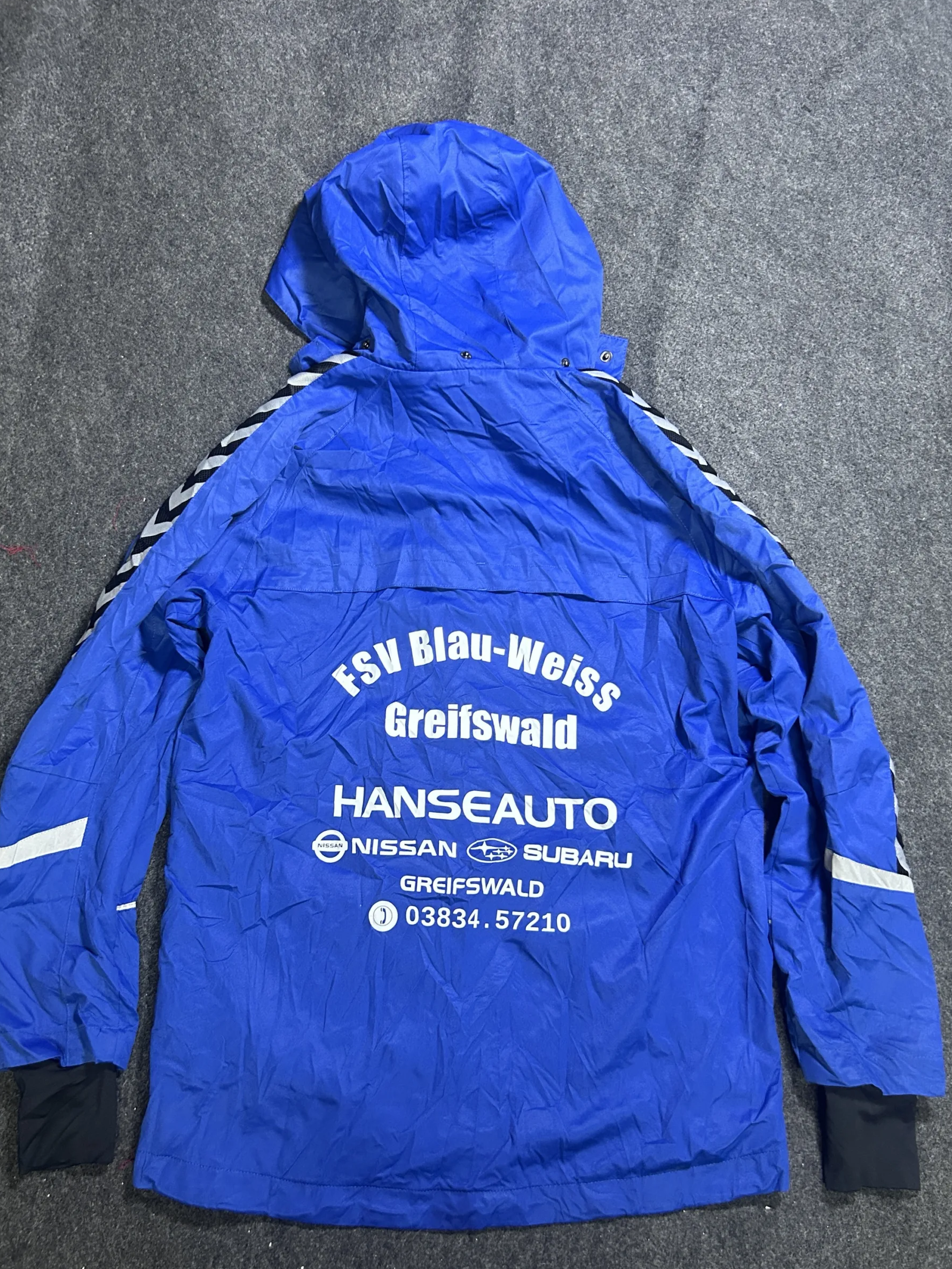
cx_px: 464
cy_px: 676
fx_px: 1027
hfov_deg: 49.7
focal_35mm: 28
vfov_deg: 63.4
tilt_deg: -61.5
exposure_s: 1/50
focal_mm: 5.7
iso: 400
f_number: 1.5
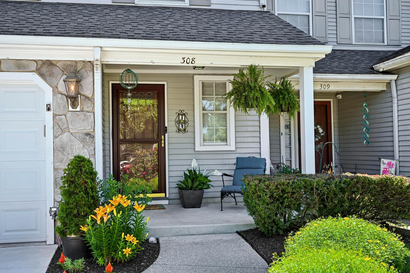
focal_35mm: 34
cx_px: 179
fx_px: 387
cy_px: 146
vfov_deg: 38.8
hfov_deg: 55.6
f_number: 8
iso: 800
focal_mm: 30
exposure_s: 1/400
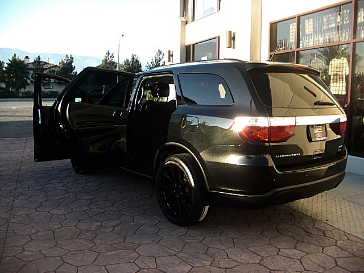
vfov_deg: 39.7
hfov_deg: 51.4
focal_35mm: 36
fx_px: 379
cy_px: 136
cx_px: 182
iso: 50
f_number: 2.8
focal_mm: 6.3
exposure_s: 1/125
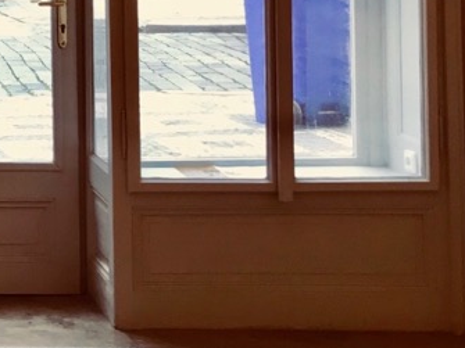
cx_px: -351
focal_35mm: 107
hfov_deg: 15.9
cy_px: -86
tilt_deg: -1.2
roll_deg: +2.0
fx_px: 1437
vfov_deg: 13.4
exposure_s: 1/100
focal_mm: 3.99
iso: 32
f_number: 1.8
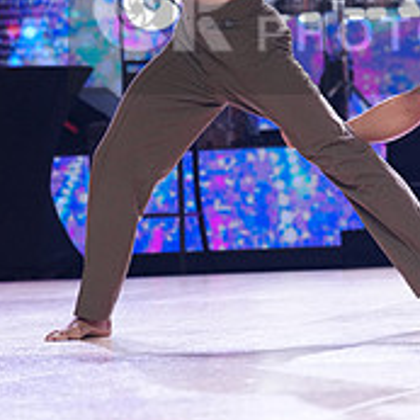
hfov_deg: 6.0
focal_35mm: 290
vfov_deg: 6.0
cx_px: 404
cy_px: 15
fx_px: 3981
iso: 2000
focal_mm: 102
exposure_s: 1/400
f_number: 2.8
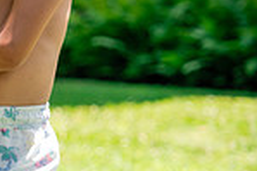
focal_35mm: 273
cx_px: -219
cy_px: 108
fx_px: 1947
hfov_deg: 7.3
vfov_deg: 5.0
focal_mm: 70
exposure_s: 1/640
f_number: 2.8
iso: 250
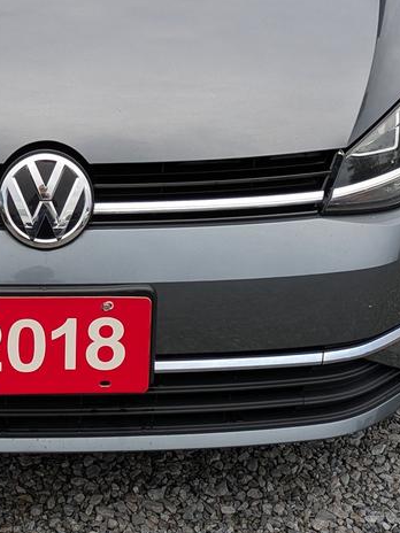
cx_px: 56
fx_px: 1063
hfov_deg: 20.9
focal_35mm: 69
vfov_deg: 27.3
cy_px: 71
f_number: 1.89
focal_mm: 5.43
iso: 39
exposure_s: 1/846
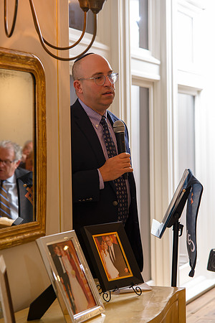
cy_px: 162
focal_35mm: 86
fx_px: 770
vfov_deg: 23.6
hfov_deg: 15.9
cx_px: 108
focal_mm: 86
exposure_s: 1/30
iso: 640
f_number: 5
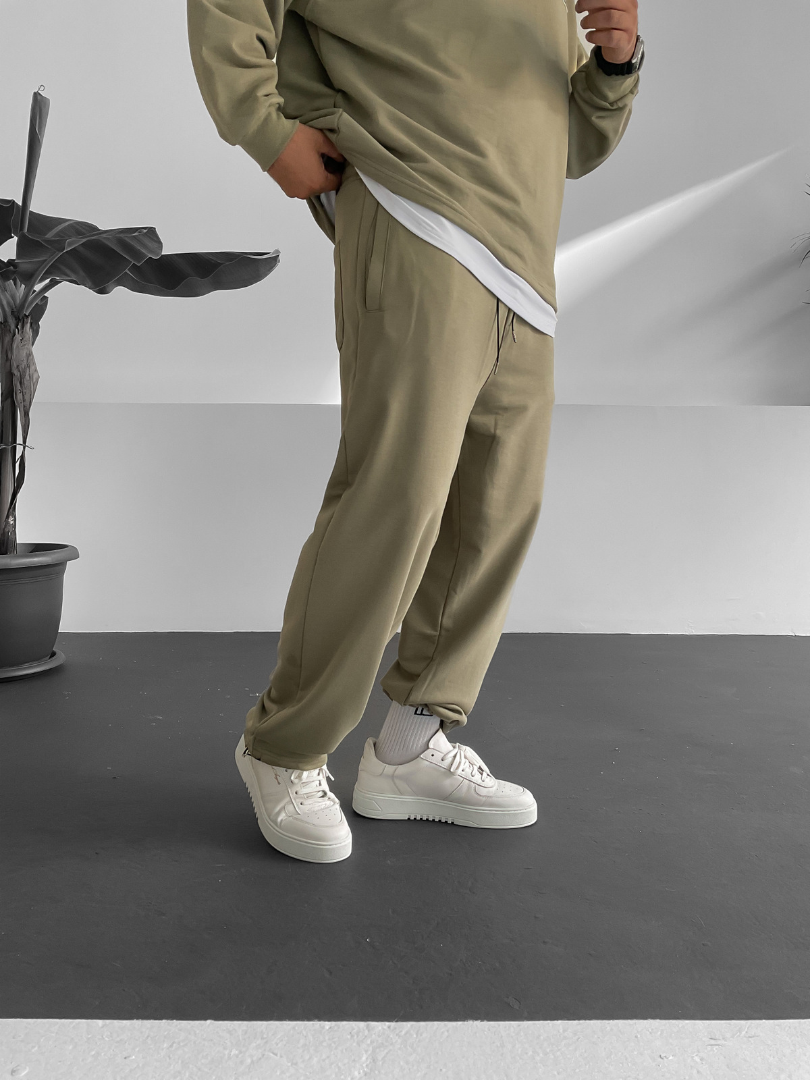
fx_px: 905
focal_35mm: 29
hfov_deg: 48.2
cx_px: 405
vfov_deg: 61.7
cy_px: 540
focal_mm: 3
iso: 40
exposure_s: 1/120
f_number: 1.8
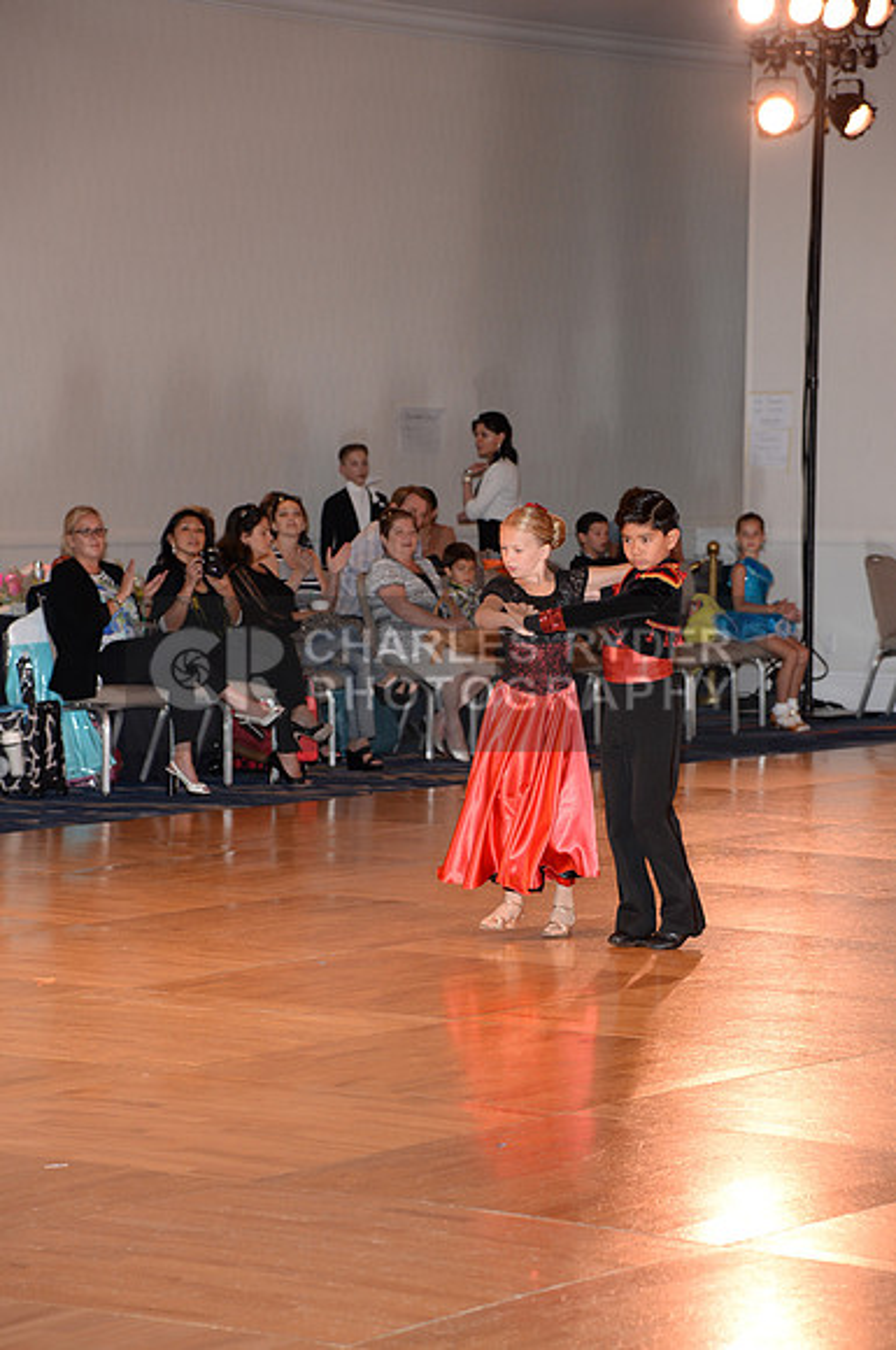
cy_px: 675
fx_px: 4493
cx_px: 448
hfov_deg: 11.4
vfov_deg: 17.1
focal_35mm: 120
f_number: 5.6
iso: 1250
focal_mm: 120
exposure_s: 1/200
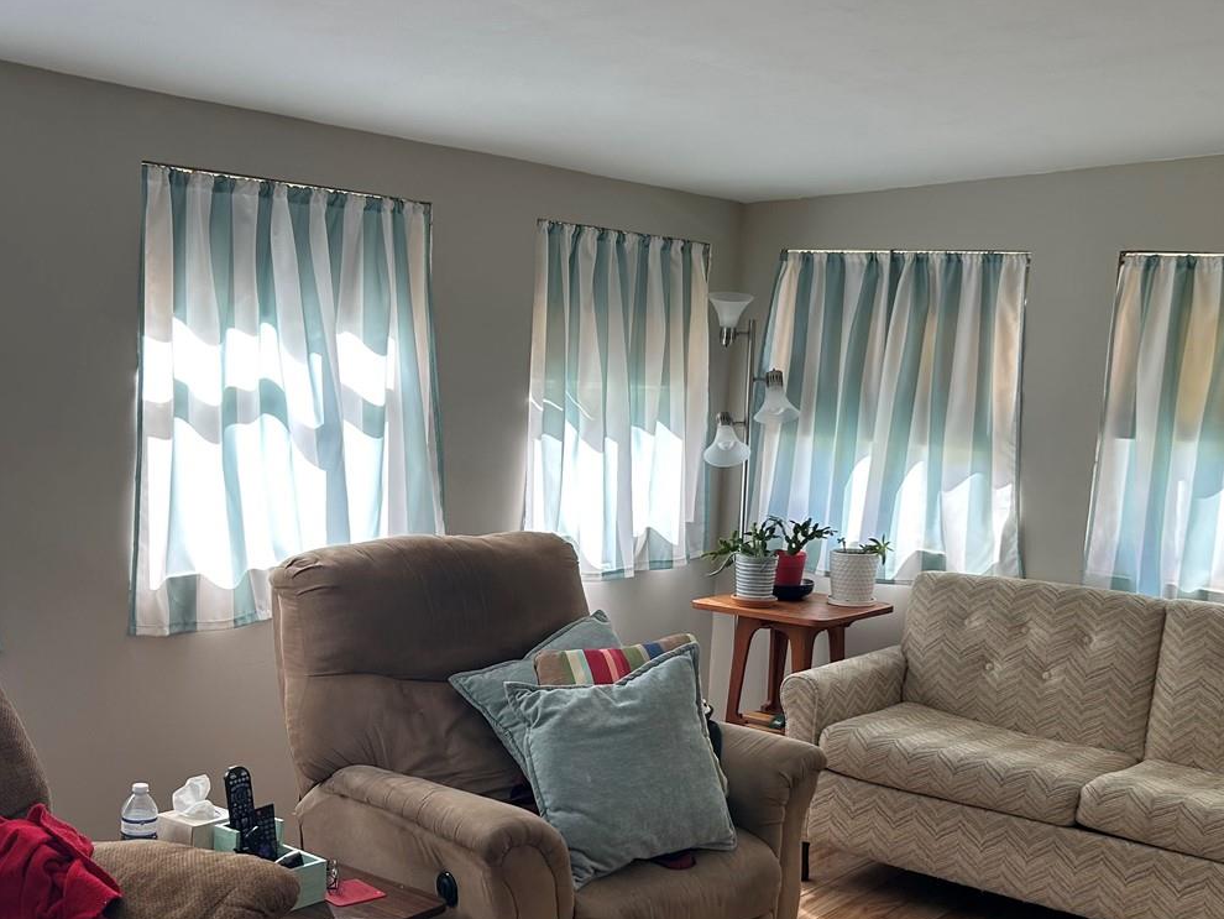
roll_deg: -3.7
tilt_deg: -11.5
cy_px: 639
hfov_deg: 44.8
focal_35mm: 42
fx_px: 1485
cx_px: 650
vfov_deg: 33.9
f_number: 1.5
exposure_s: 1/155
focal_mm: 5.7
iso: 50
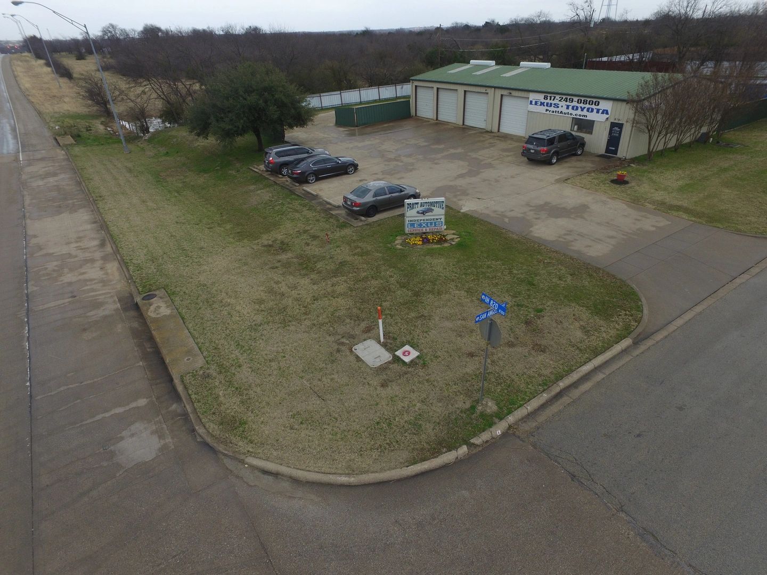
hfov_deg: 81.7
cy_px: 288
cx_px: 384
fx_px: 443
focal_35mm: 20
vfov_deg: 66.0
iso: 100
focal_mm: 3.61
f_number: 2.8
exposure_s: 1/168
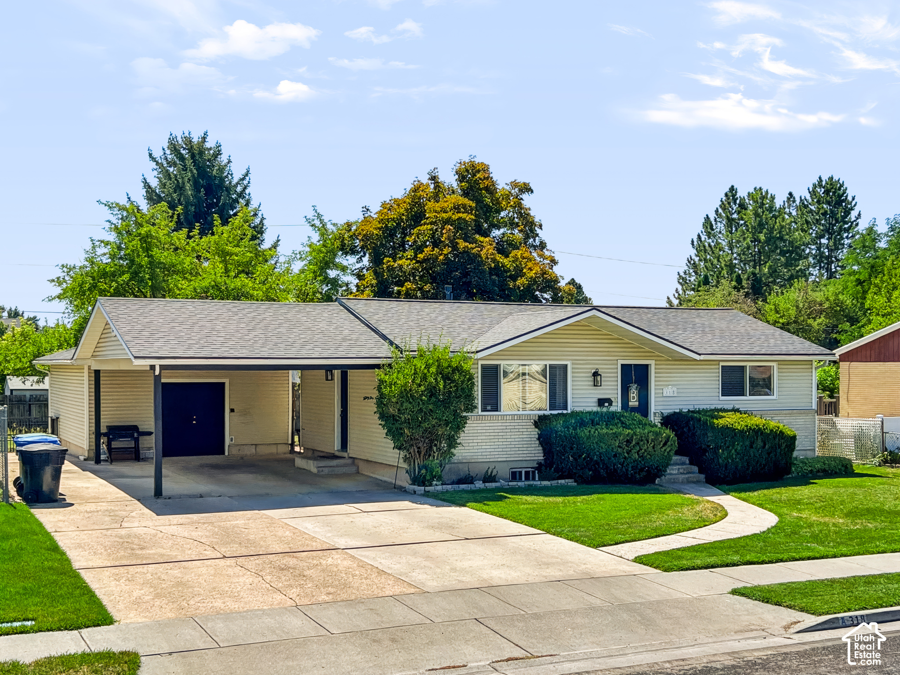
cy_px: 338
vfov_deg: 34.3
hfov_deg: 44.8
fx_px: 1092
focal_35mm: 42
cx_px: 450
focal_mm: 5.7
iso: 50
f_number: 1.5
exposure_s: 1/4630
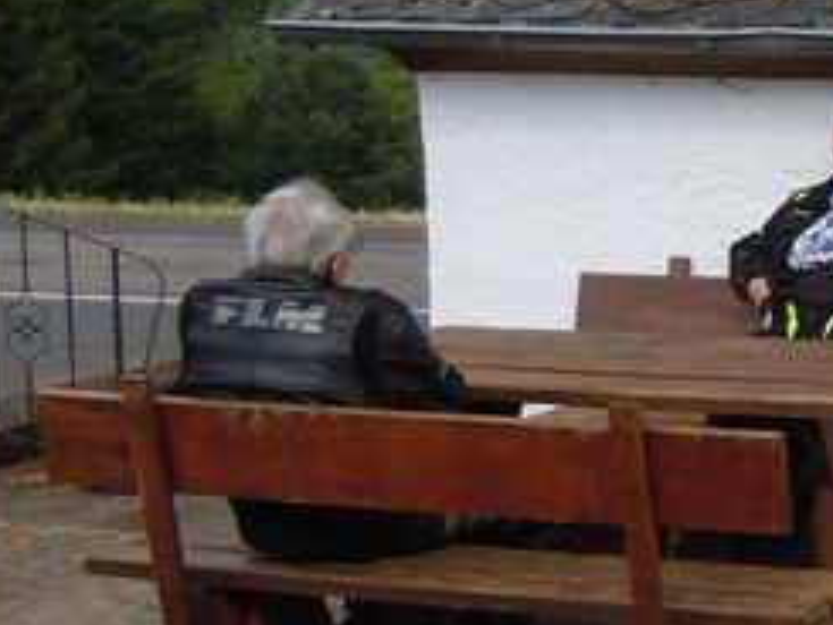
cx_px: 1044
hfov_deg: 18.8
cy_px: 238
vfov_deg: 15.1
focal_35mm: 98
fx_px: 2359
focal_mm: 5.4
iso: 100
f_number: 3.5
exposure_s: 1/640
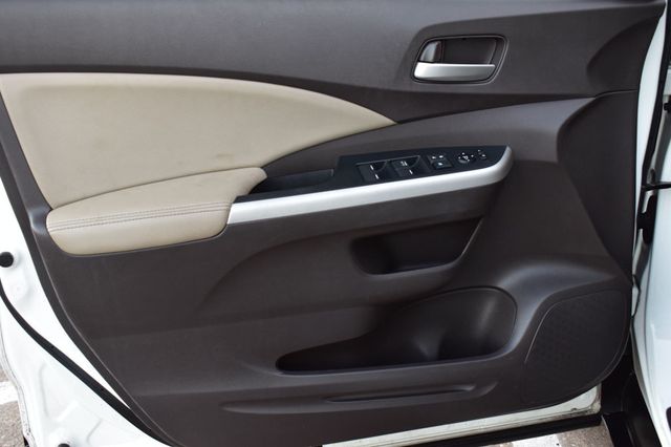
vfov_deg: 35.5
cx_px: 336
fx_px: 699
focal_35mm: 38
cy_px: 224
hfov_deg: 51.3
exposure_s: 1/15
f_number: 6.3
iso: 400
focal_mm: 25
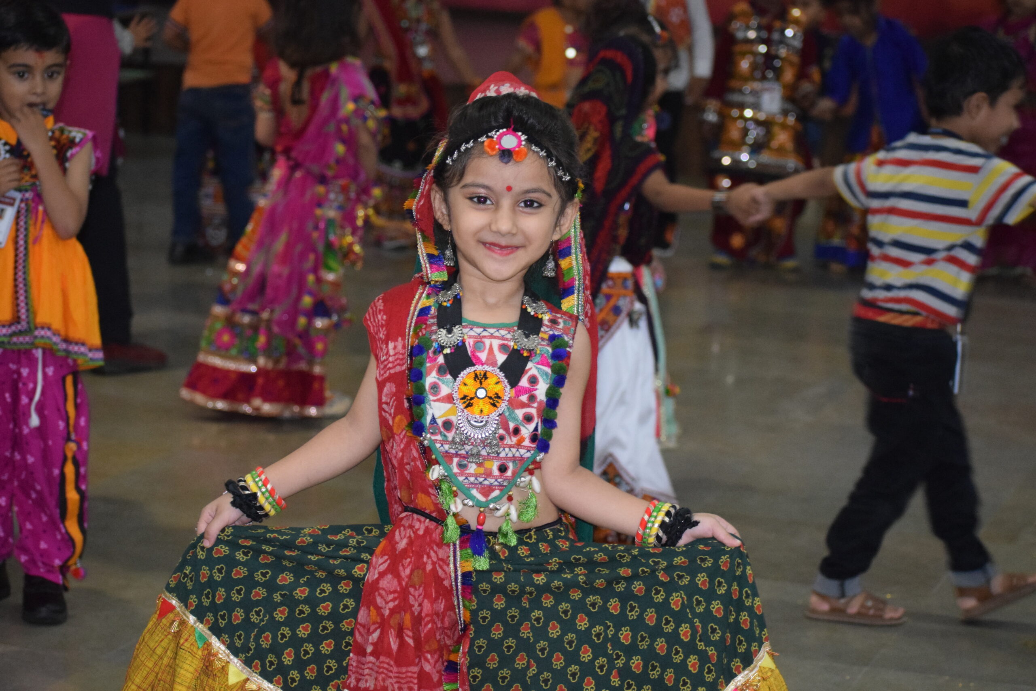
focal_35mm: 112
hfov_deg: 18.2
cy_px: 346
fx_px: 3237
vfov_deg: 12.2
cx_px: 518
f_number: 4.8
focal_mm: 75
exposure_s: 1/60
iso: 3200
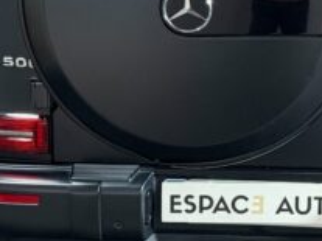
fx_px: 669
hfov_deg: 26.4
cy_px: 9
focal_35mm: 72
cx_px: 271
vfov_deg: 19.9
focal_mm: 6.76
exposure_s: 1/50
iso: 800
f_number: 1.78
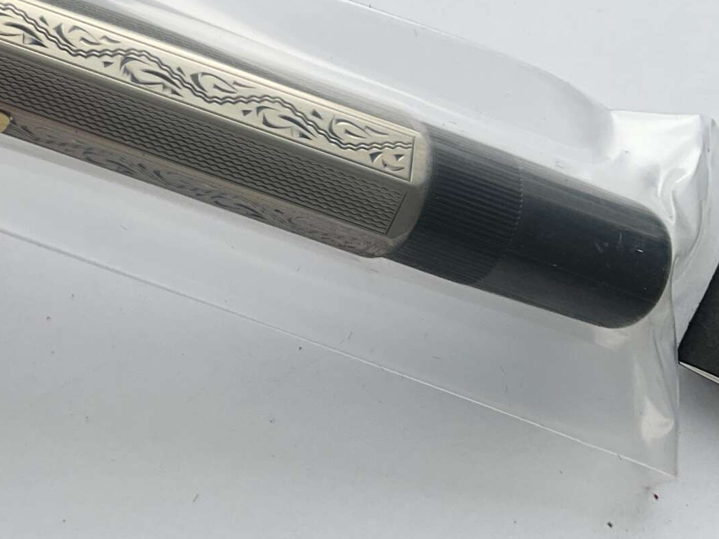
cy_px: -30
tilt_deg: -63.7
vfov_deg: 20.2
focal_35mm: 70
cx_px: -89
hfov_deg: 25.6
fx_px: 1453
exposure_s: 1/145
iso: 20
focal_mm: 3
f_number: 1.8
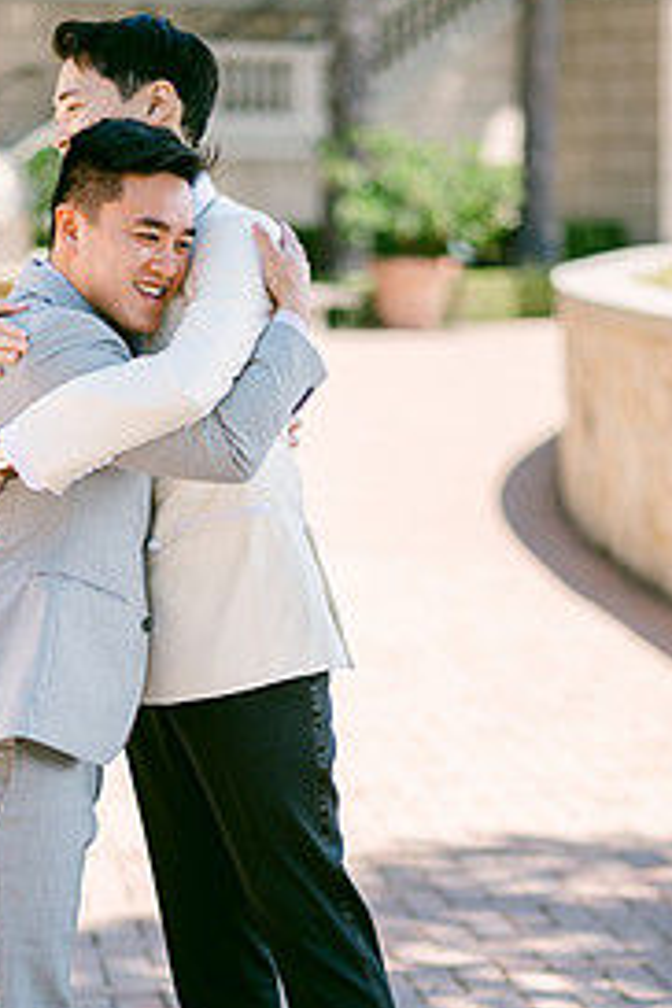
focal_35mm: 140
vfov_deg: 14.6
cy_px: 716
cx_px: 233
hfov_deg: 9.8
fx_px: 3920
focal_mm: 85
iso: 64
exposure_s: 1/1600
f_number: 1.8
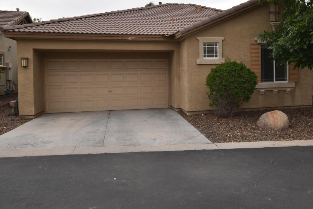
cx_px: 203
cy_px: 82
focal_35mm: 33
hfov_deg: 56.3
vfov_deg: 39.8
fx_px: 287
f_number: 7.1
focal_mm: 16
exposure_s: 1/200
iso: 100
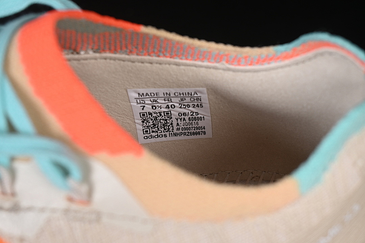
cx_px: 182
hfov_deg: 27.0
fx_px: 760
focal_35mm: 75
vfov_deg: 18.2
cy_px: 122
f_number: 7.1
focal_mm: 50
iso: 160
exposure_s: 1/80
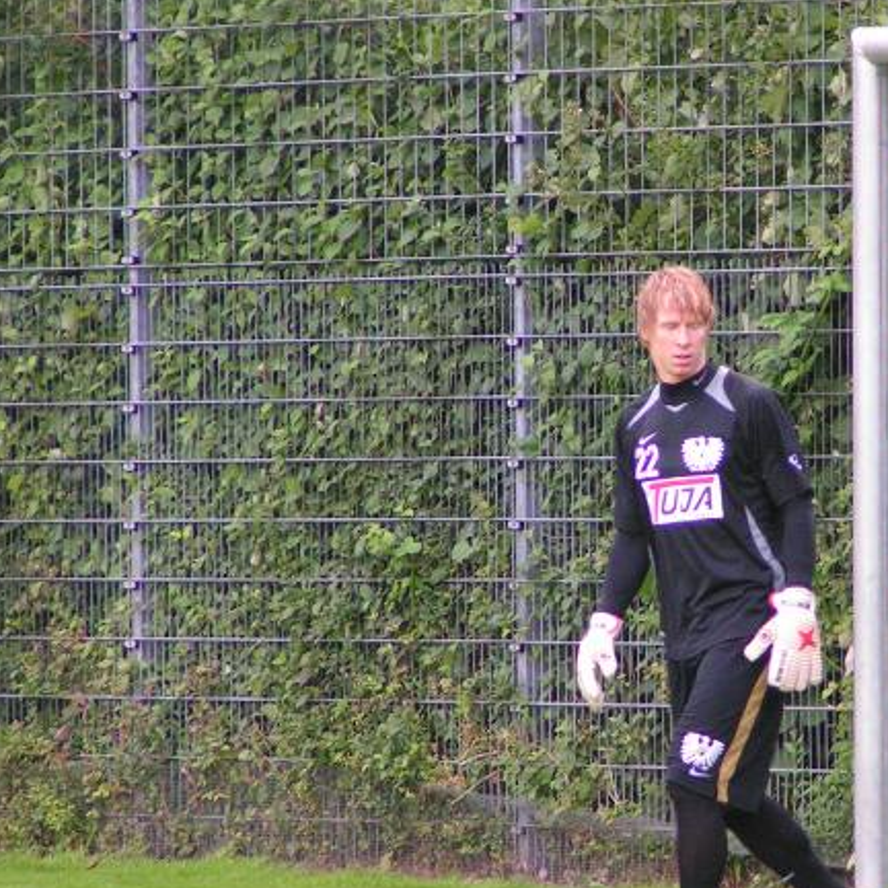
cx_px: 680
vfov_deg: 2.8
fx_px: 18052
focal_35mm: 622
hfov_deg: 2.8
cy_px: 547
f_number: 3.5
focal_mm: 58
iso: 200
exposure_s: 1/320
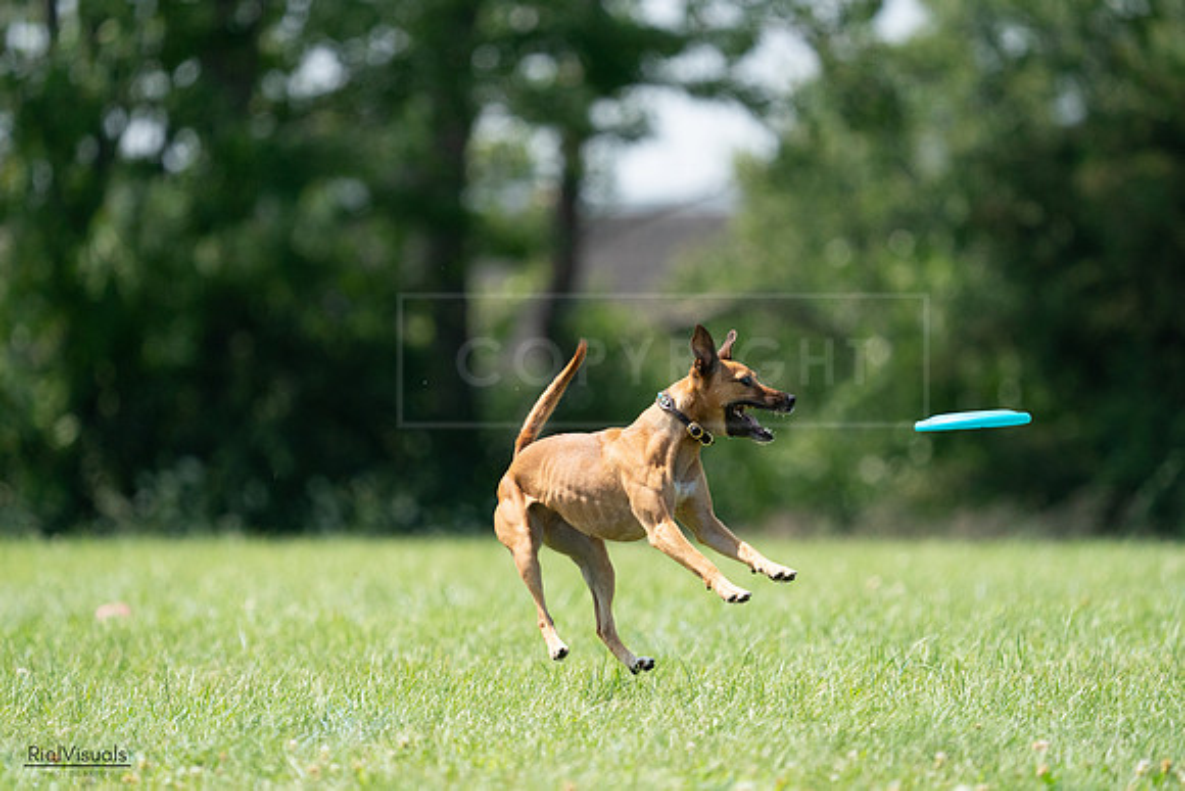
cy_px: 396
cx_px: 592
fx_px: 13531
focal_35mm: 411
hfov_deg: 5.0
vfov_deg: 3.3
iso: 2000
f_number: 6.3
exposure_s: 1/4000
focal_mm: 411
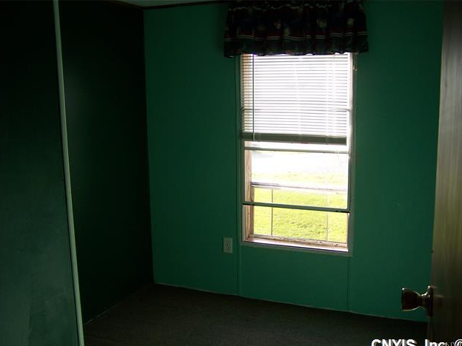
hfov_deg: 47.9
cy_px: 177
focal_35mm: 39
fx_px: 521
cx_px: 233
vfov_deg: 36.8
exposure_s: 1/60
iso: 80
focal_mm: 6.3
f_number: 2.8
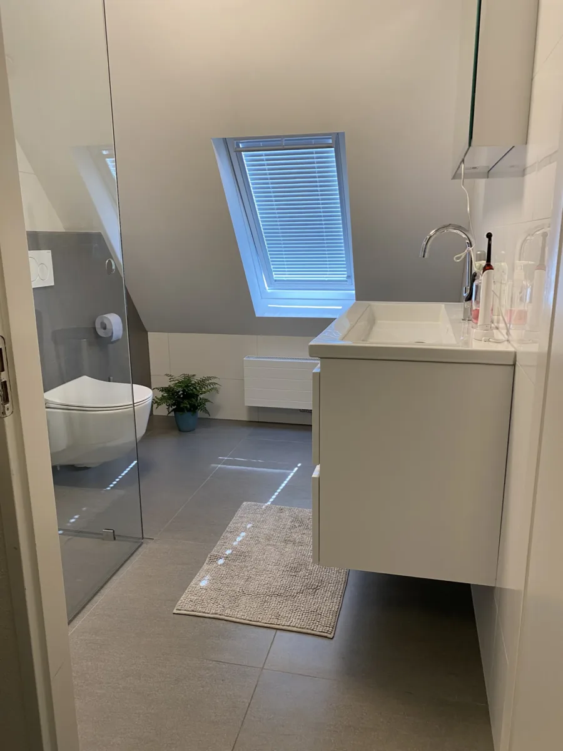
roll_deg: +0.8
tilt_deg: -12.8
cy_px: 376
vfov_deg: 67.3
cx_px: 282
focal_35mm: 26
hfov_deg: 53.1
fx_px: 564
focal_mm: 4.25
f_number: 1.8
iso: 64
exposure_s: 1/50
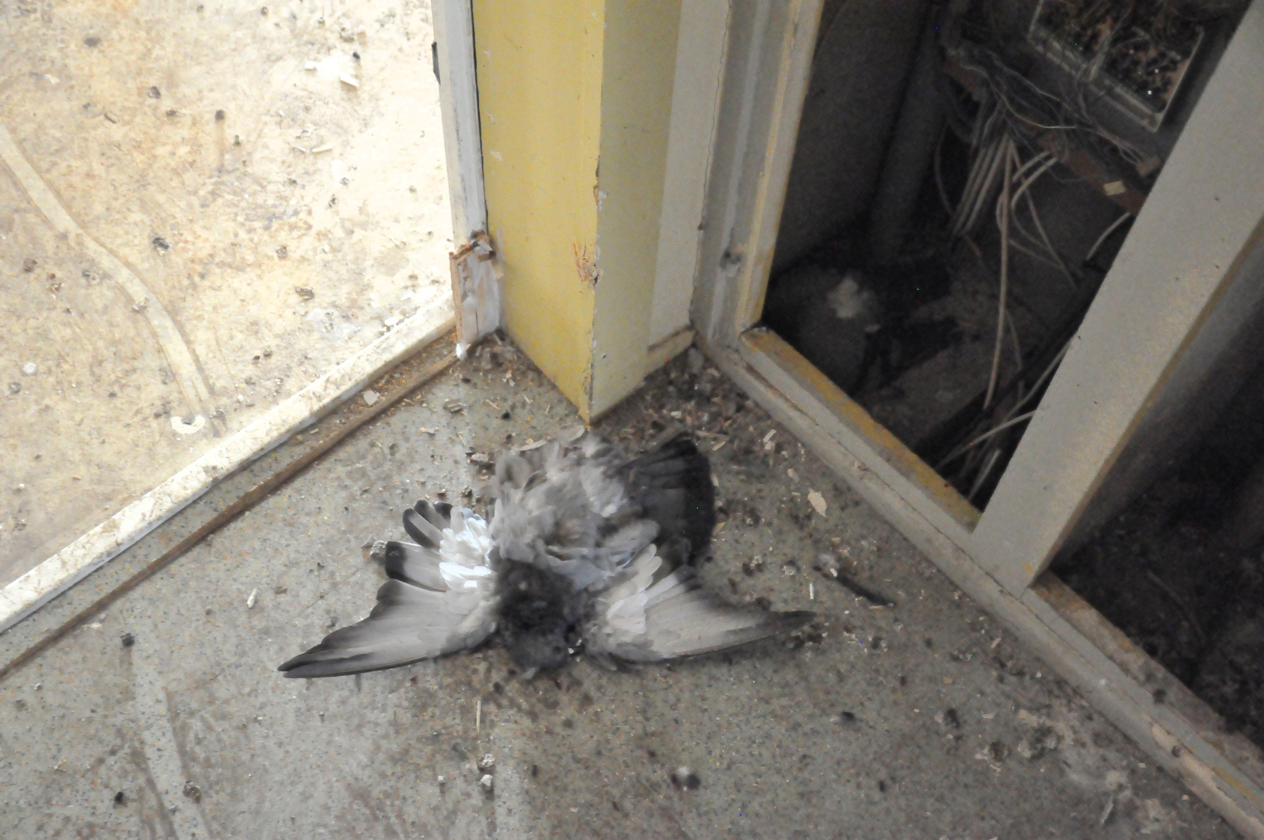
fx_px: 1368
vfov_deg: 34.1
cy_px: 420
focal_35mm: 39
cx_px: 632
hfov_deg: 49.6
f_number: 4.5
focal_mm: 26
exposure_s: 1/20
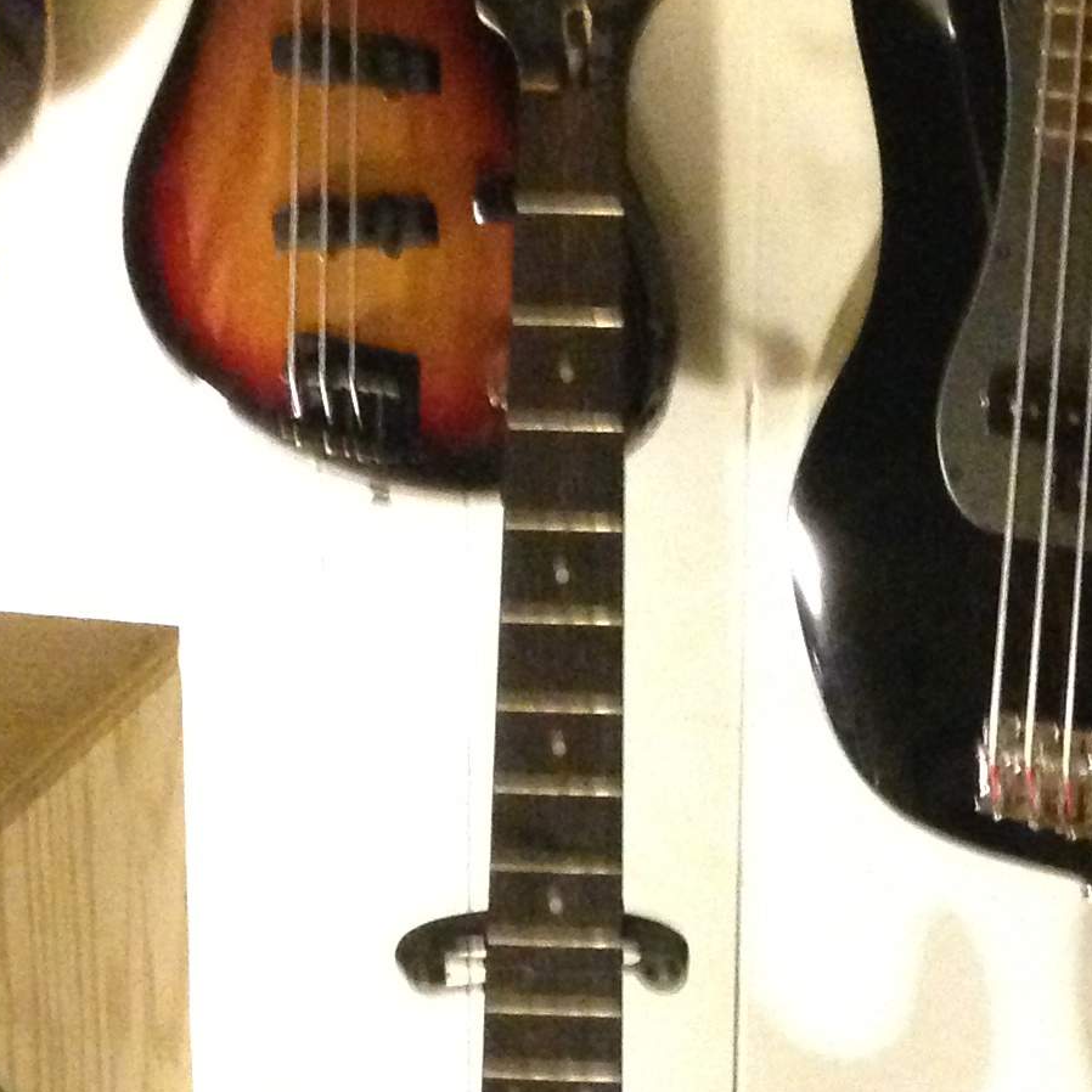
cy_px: 786
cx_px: 738
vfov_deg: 16.4
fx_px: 3783
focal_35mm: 106
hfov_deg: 16.4
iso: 800
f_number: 2.4
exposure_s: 1/15
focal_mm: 4.12
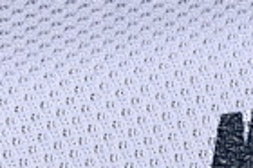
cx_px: -298
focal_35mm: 578
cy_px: 303
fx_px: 4057
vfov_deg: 2.4
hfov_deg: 3.5
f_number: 7.1
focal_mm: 50
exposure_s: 1/80
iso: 160
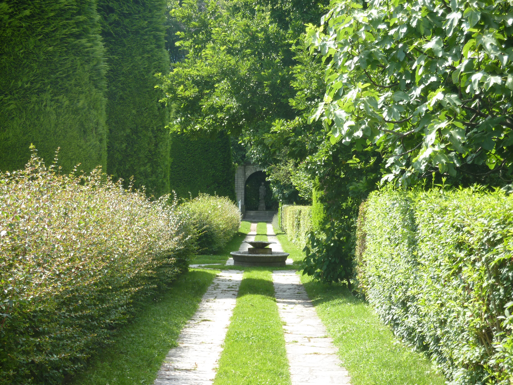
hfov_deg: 25.0
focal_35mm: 78
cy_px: 192
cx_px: 256
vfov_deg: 18.9
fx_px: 1156
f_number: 4.2
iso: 80
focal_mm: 12.8
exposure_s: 1/160
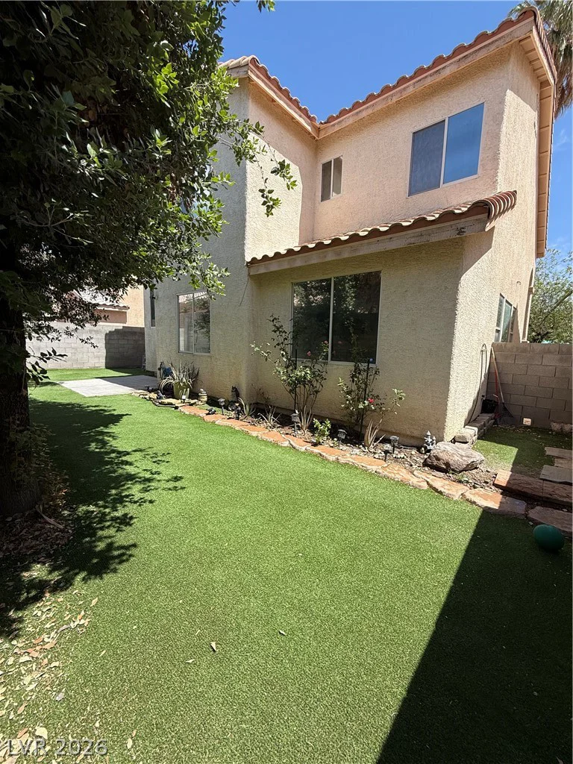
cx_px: 286
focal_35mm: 14
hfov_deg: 85.7
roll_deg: -2.0
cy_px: 382
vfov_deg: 102.1
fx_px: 309
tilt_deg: -7.1
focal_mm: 2.22
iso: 50
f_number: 2.2
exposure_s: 1/1033
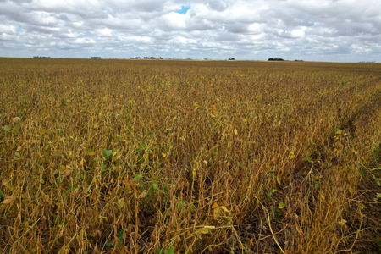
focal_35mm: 22
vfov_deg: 57.2
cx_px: 190
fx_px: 233
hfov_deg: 78.6
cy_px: 127
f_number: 2.8
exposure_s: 1/1500
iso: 100
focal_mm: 8.38
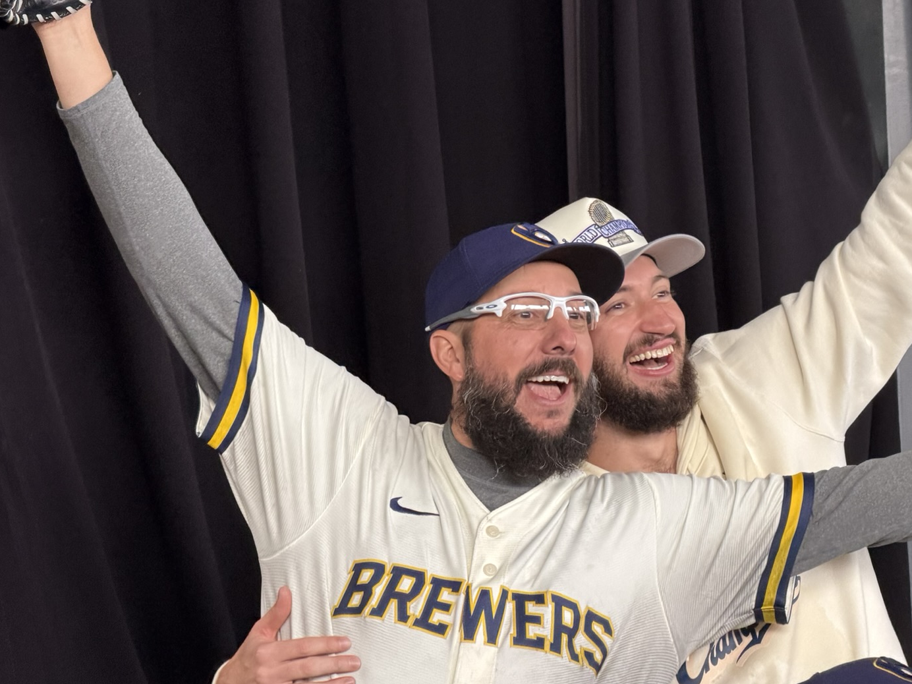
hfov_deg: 13.3
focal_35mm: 148
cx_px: 534
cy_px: 301
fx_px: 3899
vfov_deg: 10.0
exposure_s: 1/121
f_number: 2.8
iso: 320
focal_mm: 16.89
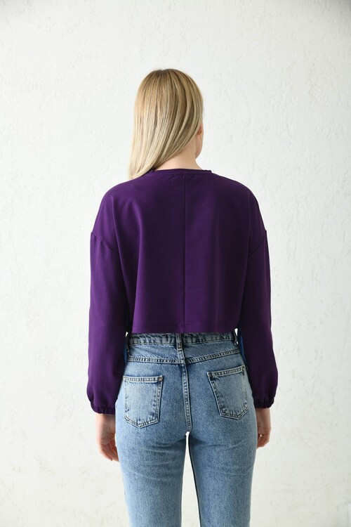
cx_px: 176
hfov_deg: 24.2
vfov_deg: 35.6
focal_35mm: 56
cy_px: 264
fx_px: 819
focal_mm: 56
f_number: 5.6
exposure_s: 1/160
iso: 100
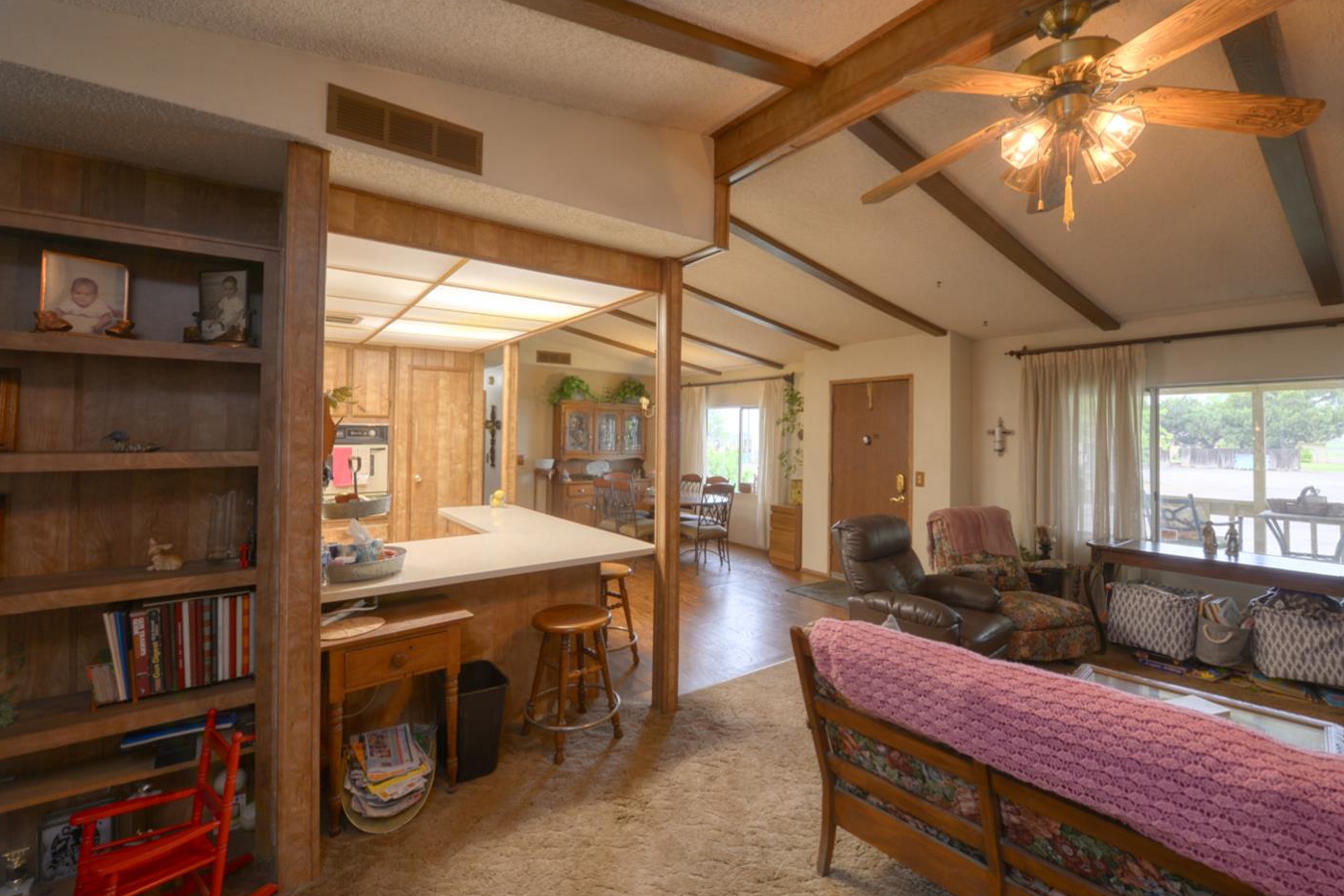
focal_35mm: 15
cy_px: 436
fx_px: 560
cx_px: 710
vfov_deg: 77.3
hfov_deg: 100.3
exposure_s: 1/6
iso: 400
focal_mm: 14
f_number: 10
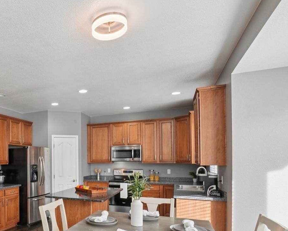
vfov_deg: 54.7
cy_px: 167
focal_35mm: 25
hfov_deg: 60.3
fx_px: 213
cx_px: 43
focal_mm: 10
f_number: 8
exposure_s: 1/20
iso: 400
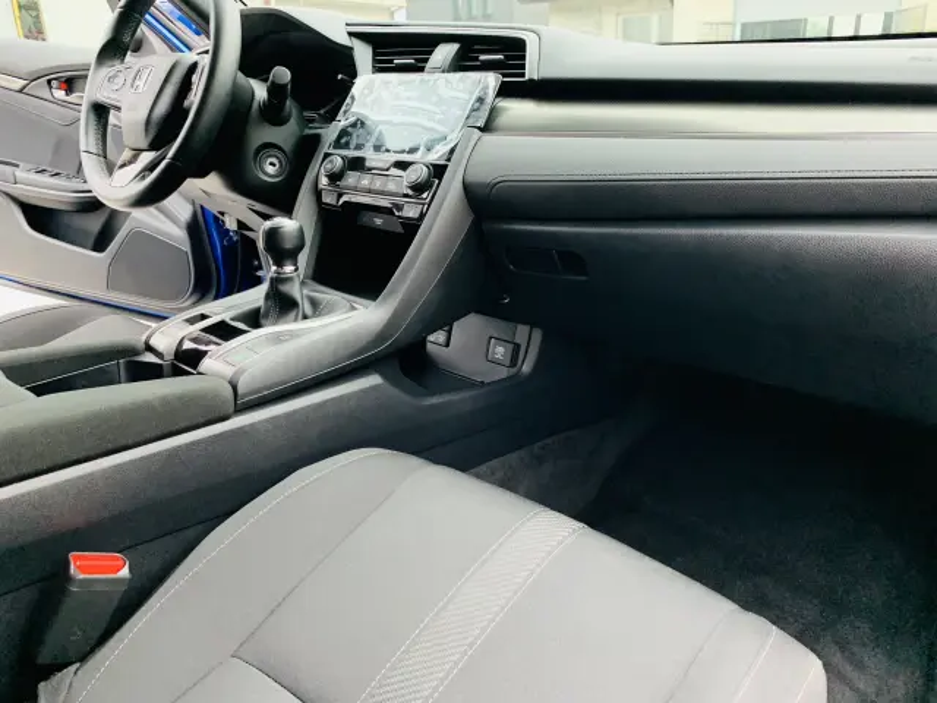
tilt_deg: -21.5
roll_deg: +3.1
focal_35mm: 26
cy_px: 352
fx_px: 704
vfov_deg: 53.1
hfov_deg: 67.3
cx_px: 468
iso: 320
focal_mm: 4.25
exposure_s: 1/60
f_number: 1.8
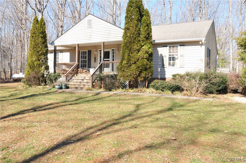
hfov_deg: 59.6
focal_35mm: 32
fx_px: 215
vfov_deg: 41.6
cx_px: 123
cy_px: 82
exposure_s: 1/125
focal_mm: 21
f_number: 11
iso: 400
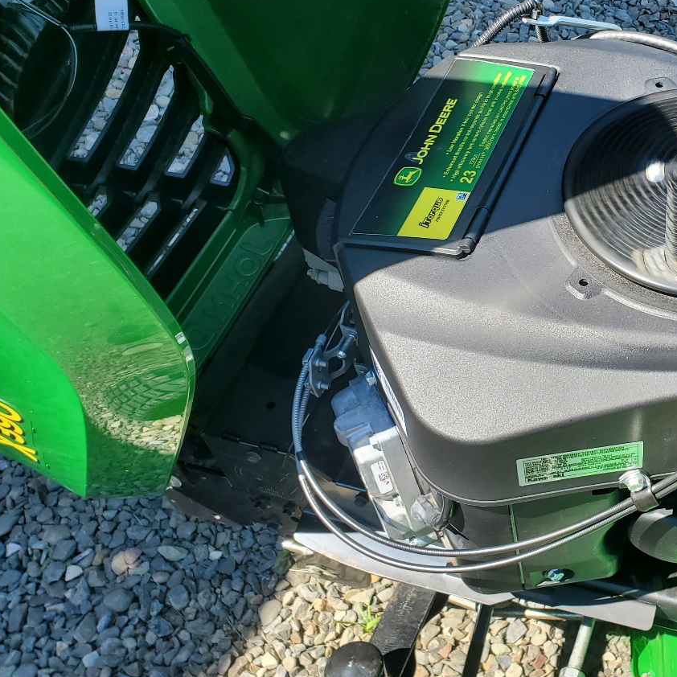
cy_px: 258
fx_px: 974
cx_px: 641
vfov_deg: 38.1
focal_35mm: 44
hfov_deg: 35.5
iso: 50
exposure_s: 1/556
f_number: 2.4
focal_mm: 4.3
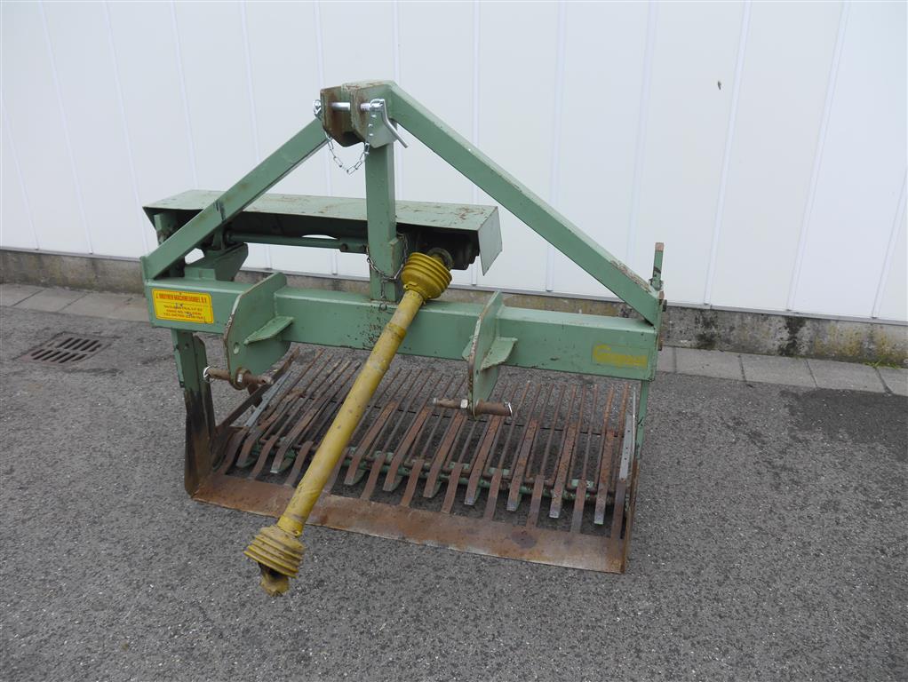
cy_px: 341
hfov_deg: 63.4
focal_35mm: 28
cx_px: 454
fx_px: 735
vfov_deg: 49.8
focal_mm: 14
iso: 160
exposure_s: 1/200
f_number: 5
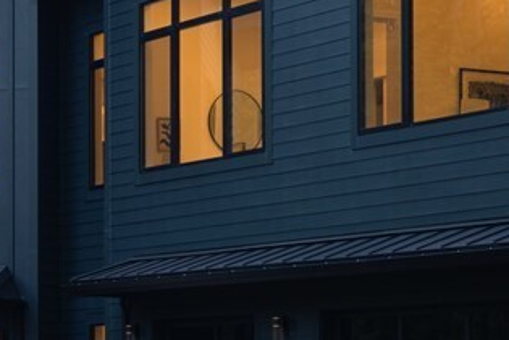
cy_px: 305
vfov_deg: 8.8
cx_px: 135
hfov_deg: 13.1
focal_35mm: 156
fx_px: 2205
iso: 200
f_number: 1.8
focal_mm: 29
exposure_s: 1/50
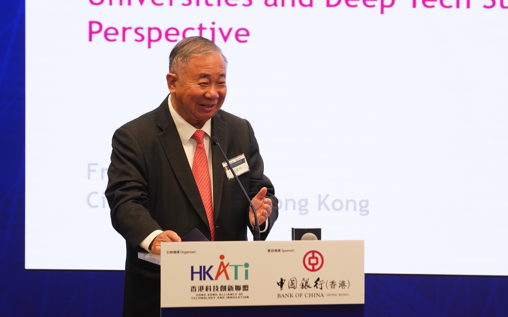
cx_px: 240
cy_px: 155
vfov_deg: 6.5
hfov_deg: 10.4
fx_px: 2783
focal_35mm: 201
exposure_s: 1/200
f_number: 5.6
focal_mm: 178
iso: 3200
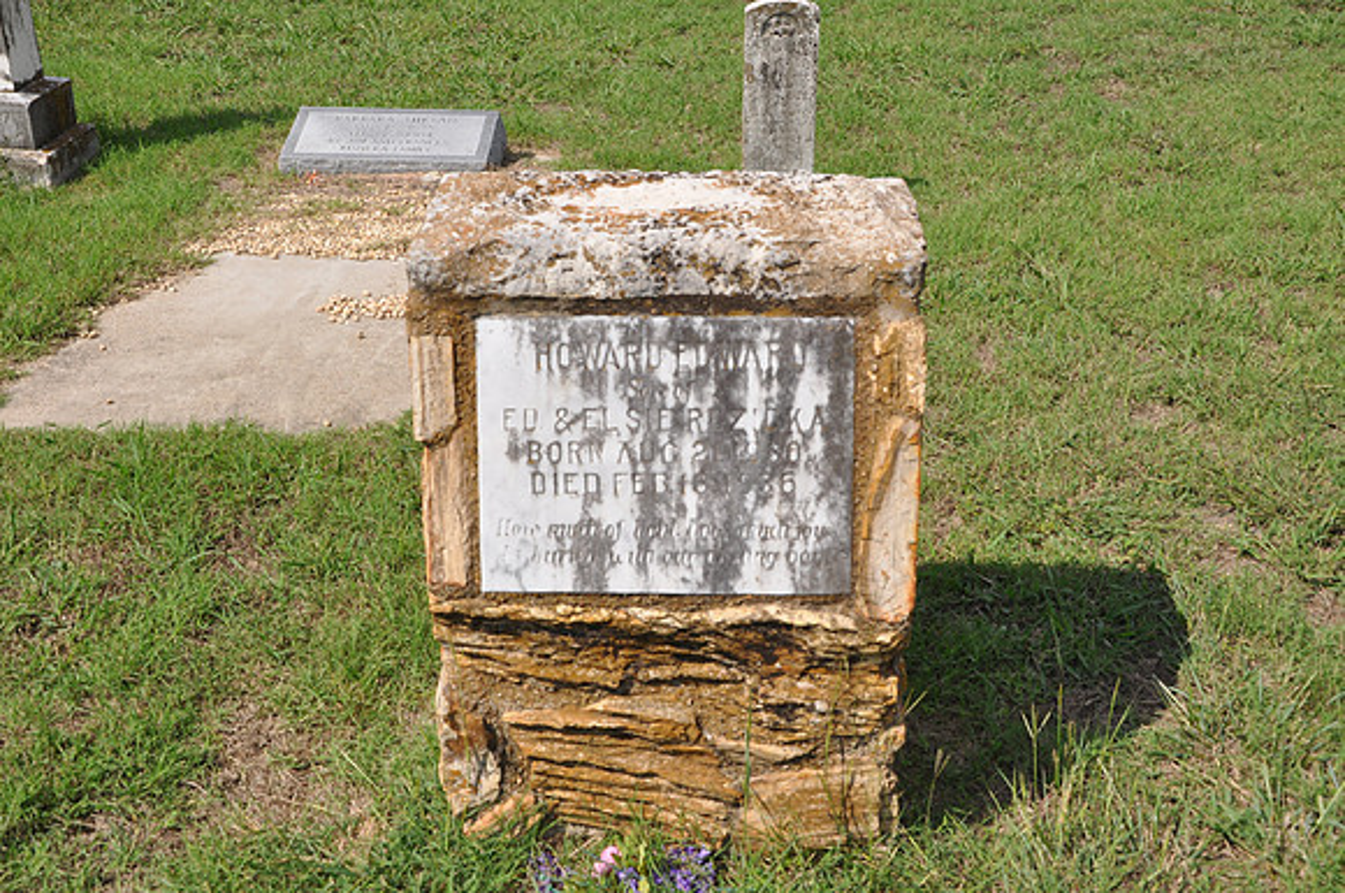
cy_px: 446
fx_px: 1679
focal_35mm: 45
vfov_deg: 29.8
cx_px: 672
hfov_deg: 43.7
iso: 200
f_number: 9
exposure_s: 1/320
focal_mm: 30
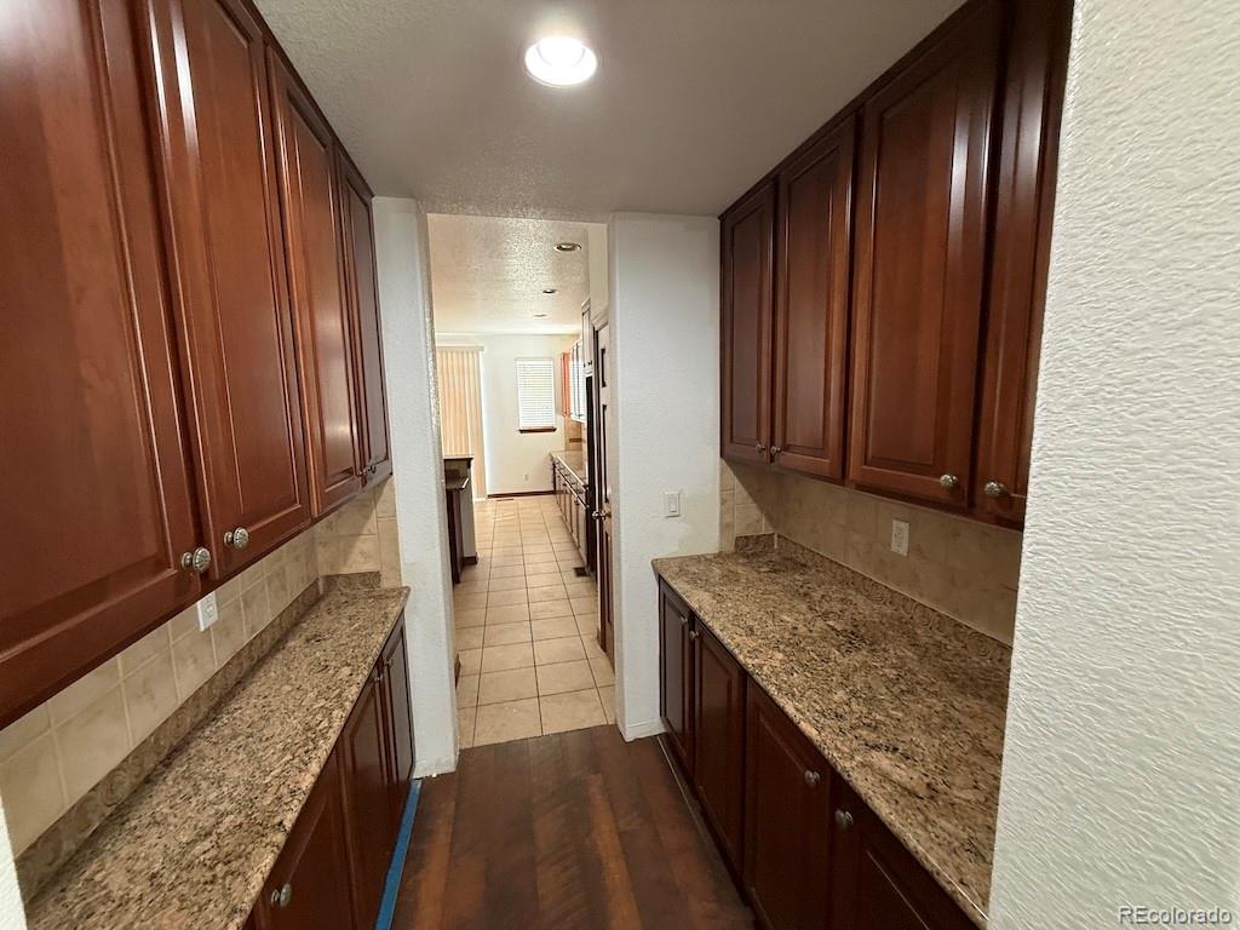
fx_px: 502
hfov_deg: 102.1
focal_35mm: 14
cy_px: 465
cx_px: 620
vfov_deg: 85.7
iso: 250
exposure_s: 1/60
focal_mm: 2.22
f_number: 2.2
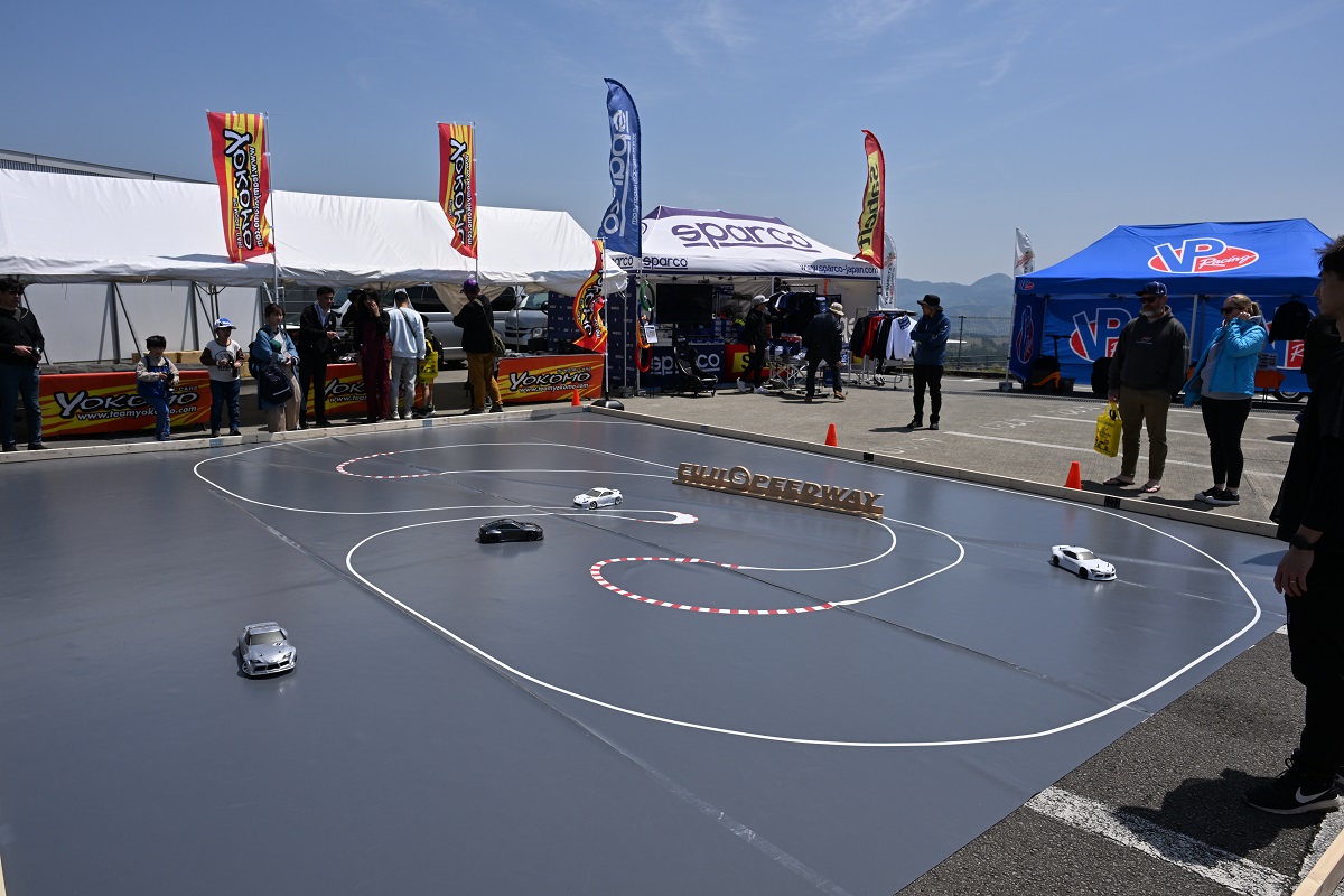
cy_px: 448
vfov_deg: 53.1
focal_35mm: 24
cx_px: 672
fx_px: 896
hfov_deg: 73.7
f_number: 11
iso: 125
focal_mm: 24
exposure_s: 1/500
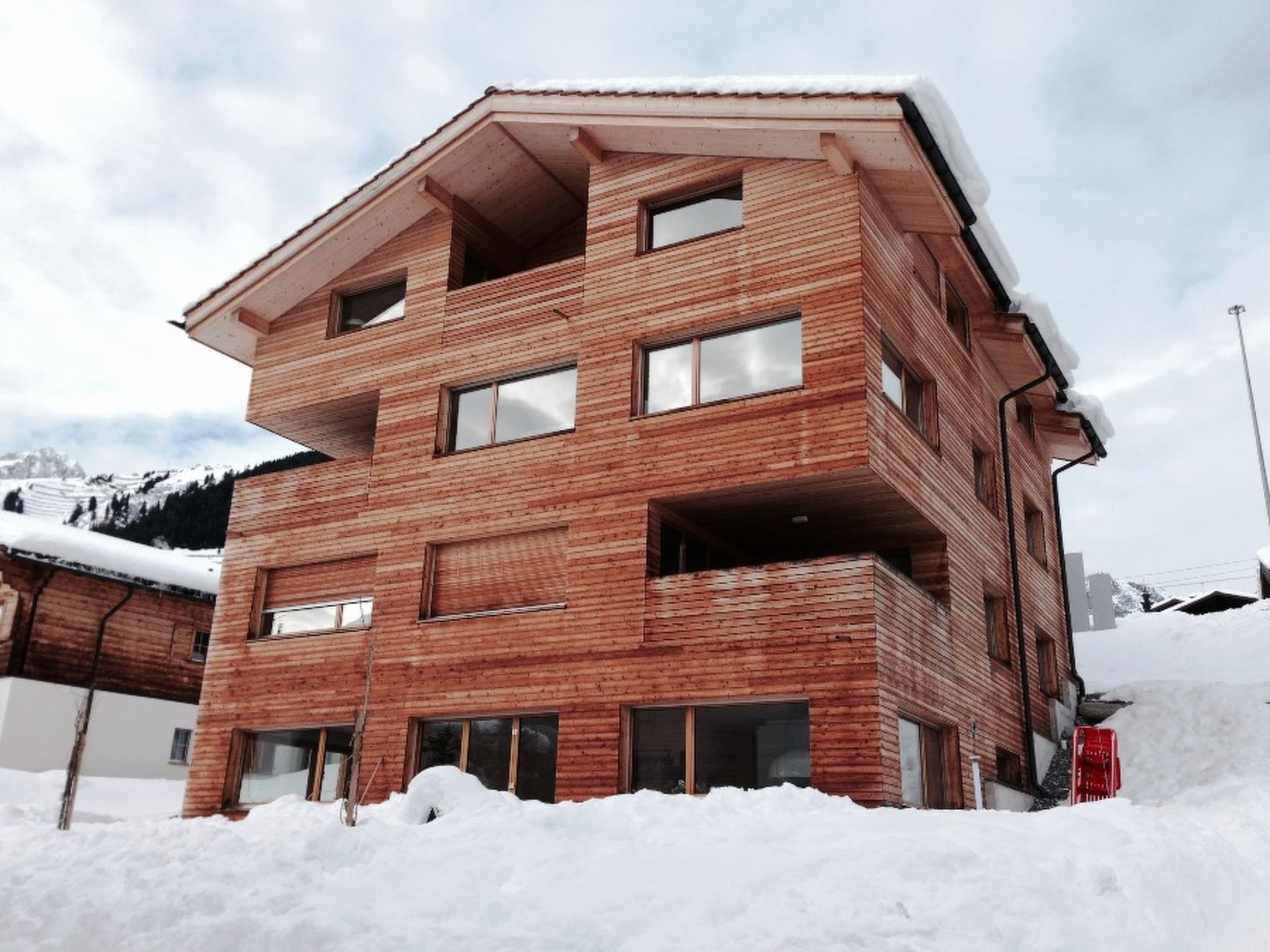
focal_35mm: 33
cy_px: 476
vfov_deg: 42.9
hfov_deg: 55.4
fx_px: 1211
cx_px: 635
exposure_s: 1/733
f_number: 2.4
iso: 50
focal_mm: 4.12
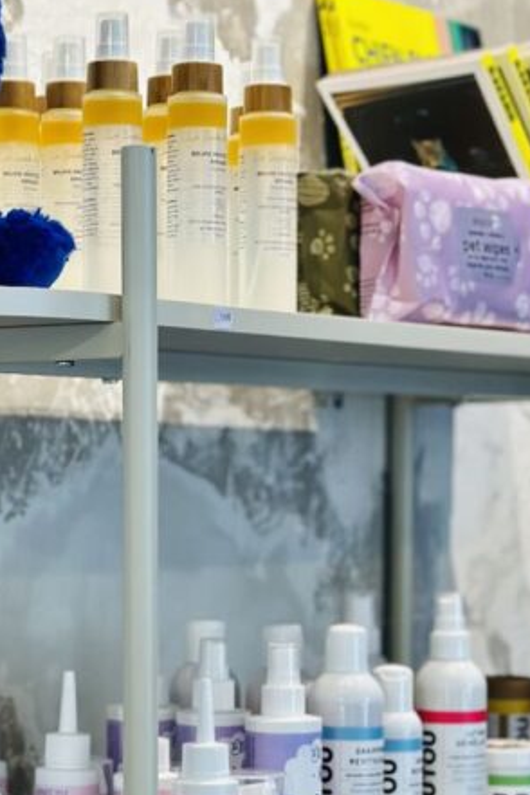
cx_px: 85
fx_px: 2561
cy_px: 640
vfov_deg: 17.5
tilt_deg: -2.9
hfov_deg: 11.8
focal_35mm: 116
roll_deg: -0.7
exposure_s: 1/414
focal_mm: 6.86
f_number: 1.78
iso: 80
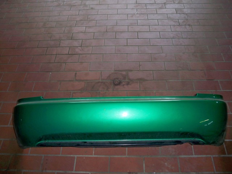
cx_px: 116
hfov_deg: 52.6
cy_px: 87
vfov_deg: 40.7
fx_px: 235
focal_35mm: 35
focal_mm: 6.3
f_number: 3.1
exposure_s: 1/60
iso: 200
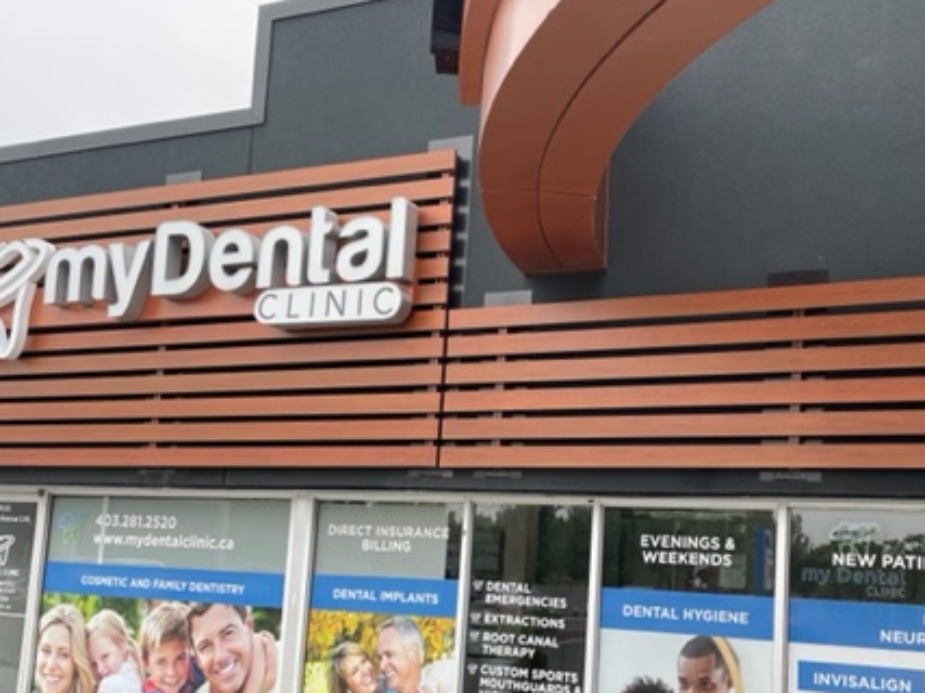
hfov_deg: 47.2
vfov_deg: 36.3
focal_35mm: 39
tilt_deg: +5.4
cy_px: 479
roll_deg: -2.1
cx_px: 611
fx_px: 1042
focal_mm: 4.2
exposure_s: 1/493
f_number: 1.6
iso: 32
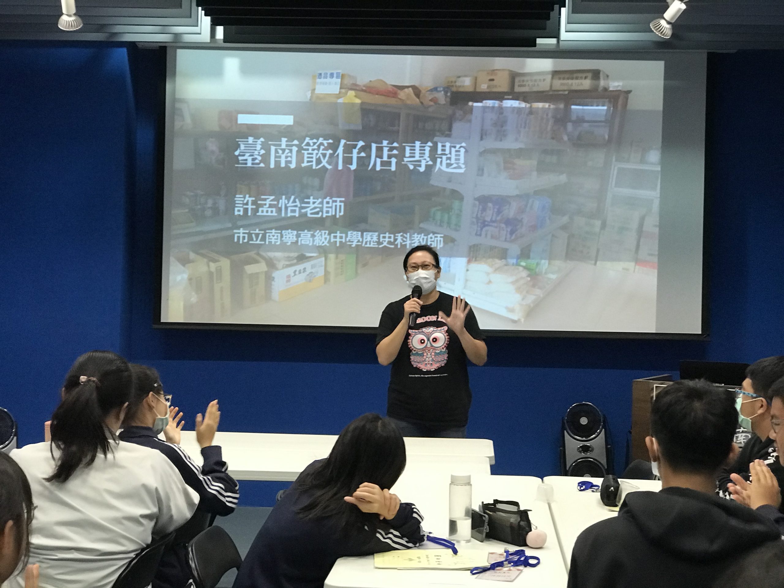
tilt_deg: +0.5
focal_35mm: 57
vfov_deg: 25.7
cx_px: 392
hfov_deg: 33.8
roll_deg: -1.9
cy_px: 294
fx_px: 1291
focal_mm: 6.6
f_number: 2.8
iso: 400
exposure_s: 1/60
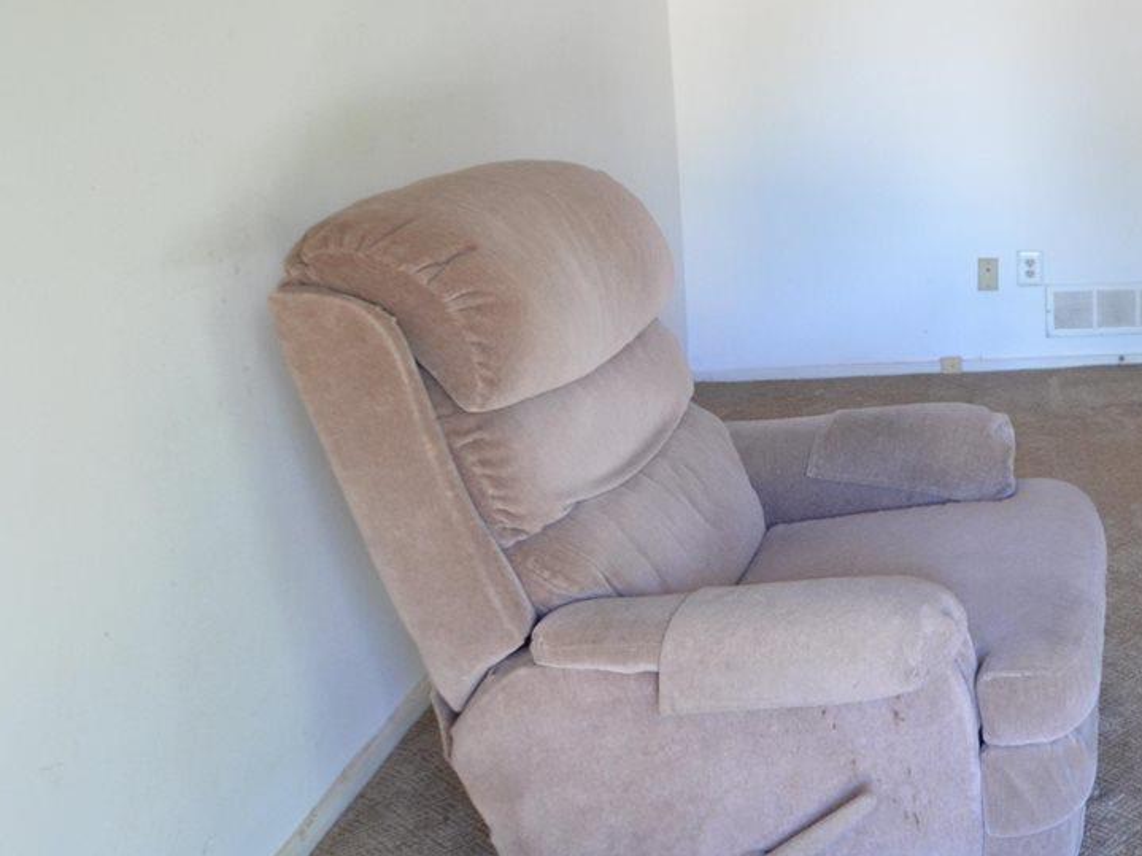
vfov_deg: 34.5
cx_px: 1258
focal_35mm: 41
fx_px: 1352
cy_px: 233
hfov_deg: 38.0
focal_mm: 10
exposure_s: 1/50
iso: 800
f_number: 3.5
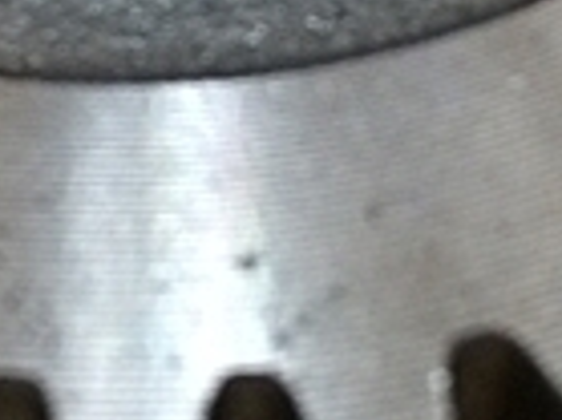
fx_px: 2174
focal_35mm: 134
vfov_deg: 10.9
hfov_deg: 14.7
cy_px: -36
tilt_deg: -47.5
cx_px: 214
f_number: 2.2
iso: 125
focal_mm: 4.15
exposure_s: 1/30
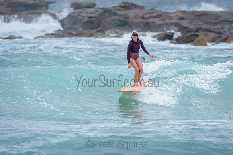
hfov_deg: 3.4
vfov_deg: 2.2
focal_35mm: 613
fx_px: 3970
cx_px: 138
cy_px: 72
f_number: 5.6
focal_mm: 500
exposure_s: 1/1250
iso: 720
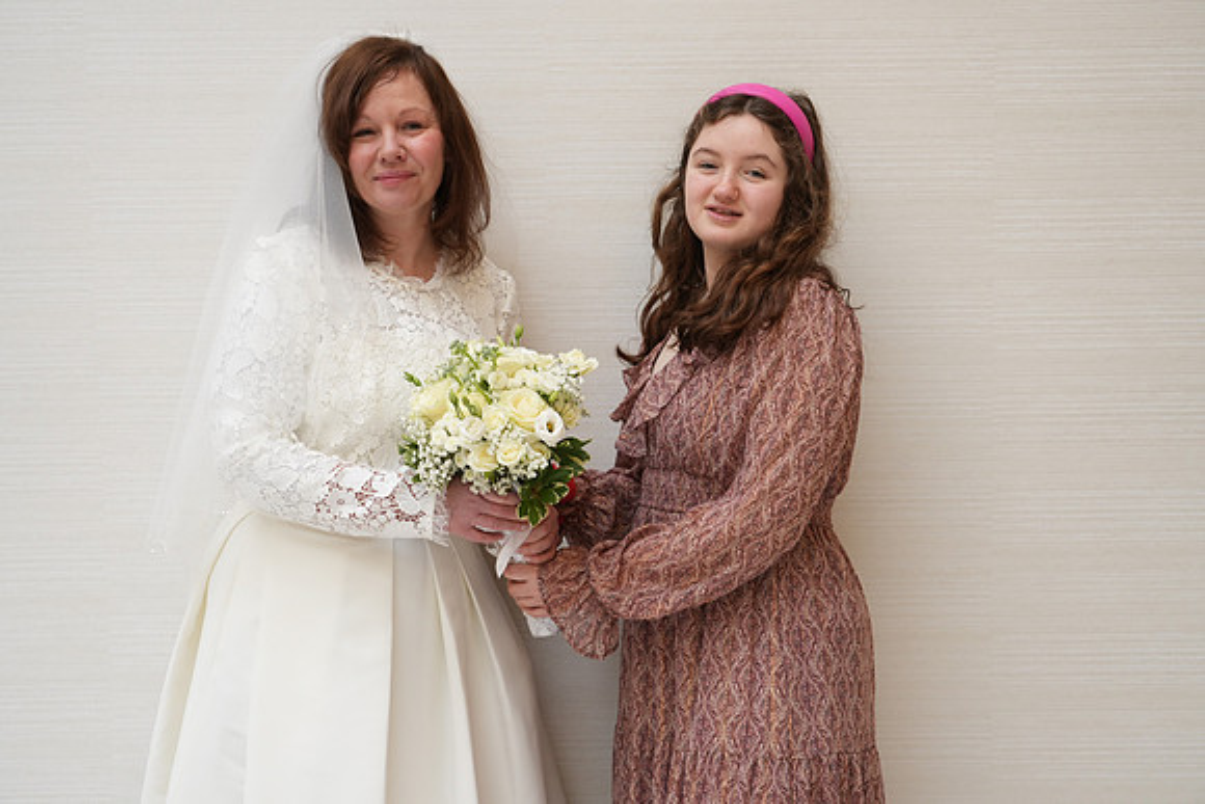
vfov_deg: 24.2
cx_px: 602
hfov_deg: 35.6
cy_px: 402
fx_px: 1875
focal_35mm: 56
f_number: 5
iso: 500
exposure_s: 1/100
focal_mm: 56
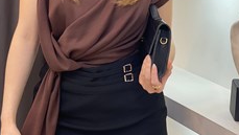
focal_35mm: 102
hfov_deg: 20.9
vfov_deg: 11.8
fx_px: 647
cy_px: 16
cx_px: 104
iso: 125
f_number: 2
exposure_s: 1/100
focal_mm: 6
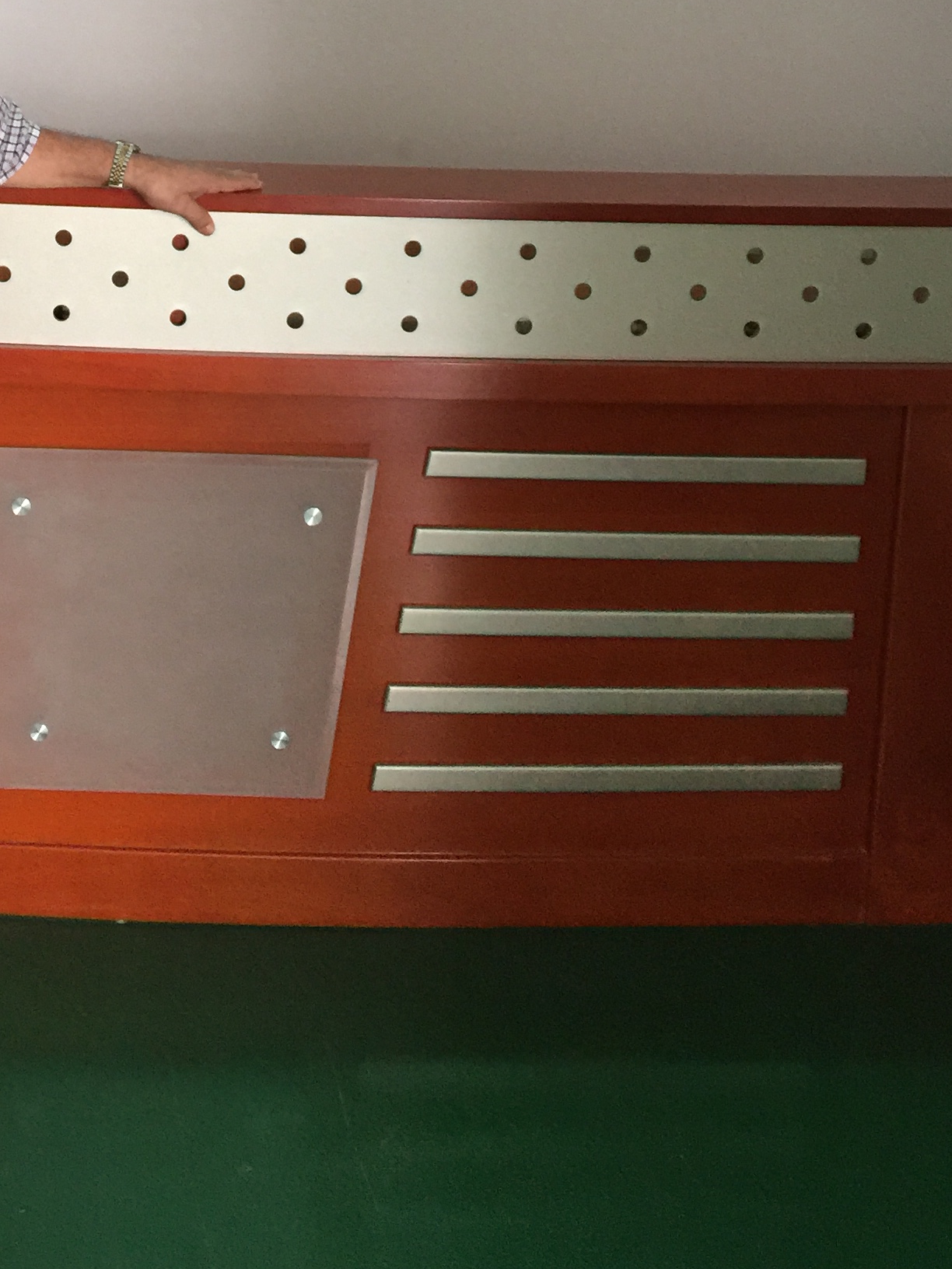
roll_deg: -1.9
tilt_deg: -7.9
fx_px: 2127
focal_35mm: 58
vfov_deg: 31.2
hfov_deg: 24.3
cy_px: 54
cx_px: 44
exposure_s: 1/17
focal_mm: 4.15
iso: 100
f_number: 2.2
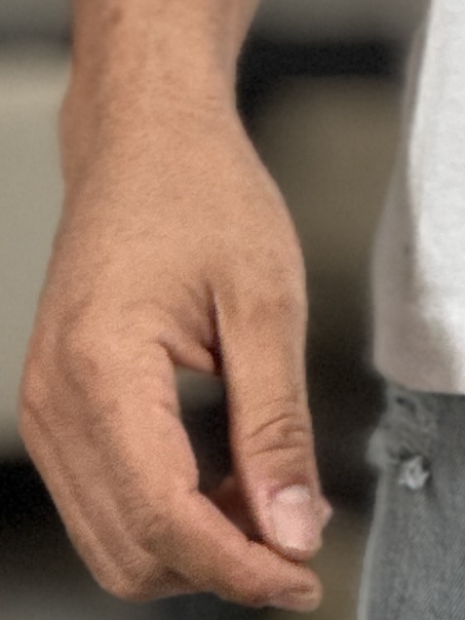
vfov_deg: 3.7
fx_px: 9206
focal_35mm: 514
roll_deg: +1.1
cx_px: 1084
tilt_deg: +1.1
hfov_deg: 2.9
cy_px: -1257
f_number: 2.8
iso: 200
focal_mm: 9
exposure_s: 1/100
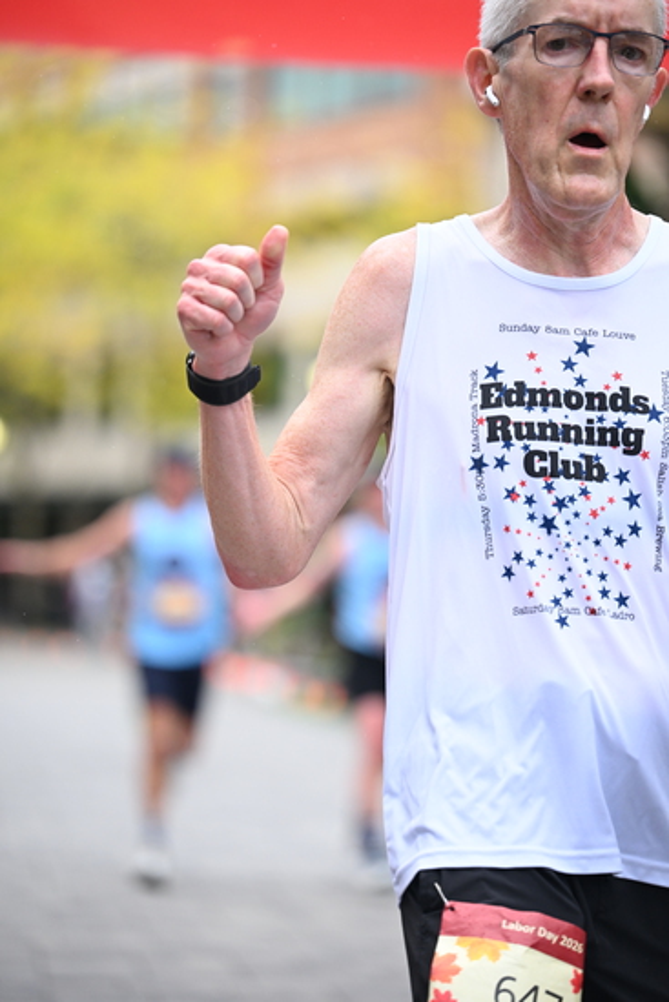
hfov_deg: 10.6
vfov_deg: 15.8
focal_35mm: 130
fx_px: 3621
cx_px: 334
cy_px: 501
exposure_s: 1/2000
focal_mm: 130
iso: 1250
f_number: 2.8
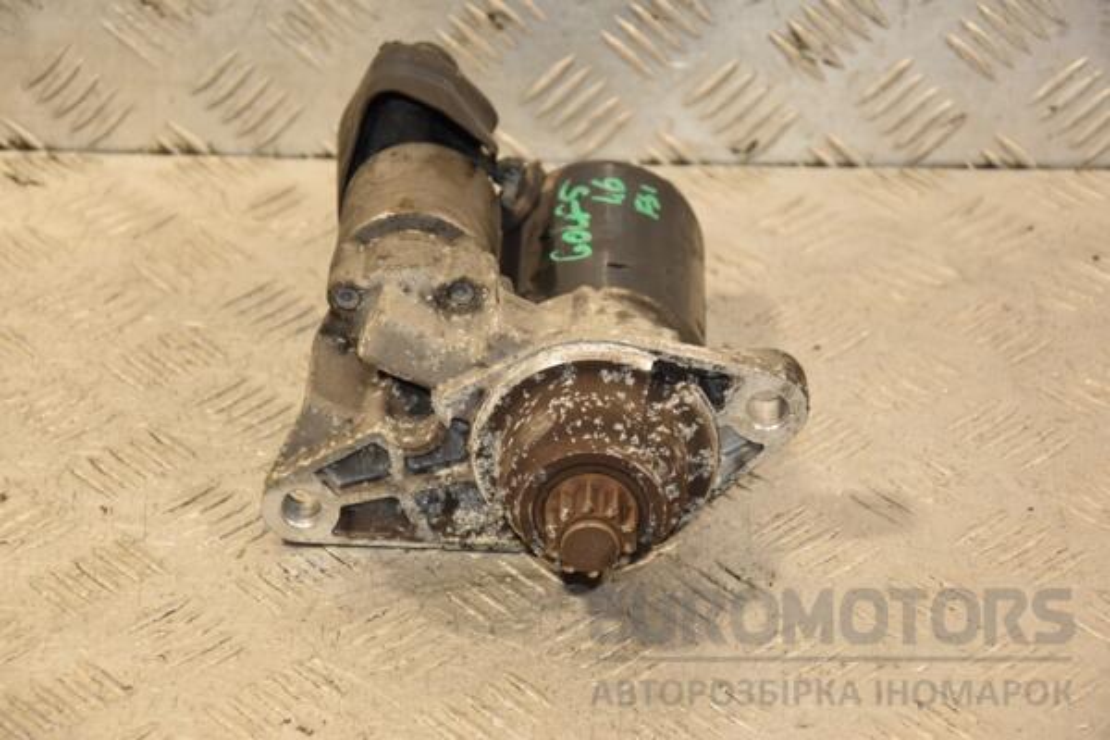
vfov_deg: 12.2
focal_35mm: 112
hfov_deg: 18.2
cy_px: 370
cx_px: 555
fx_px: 3468
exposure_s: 1/160
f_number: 5.3
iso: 800
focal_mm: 75
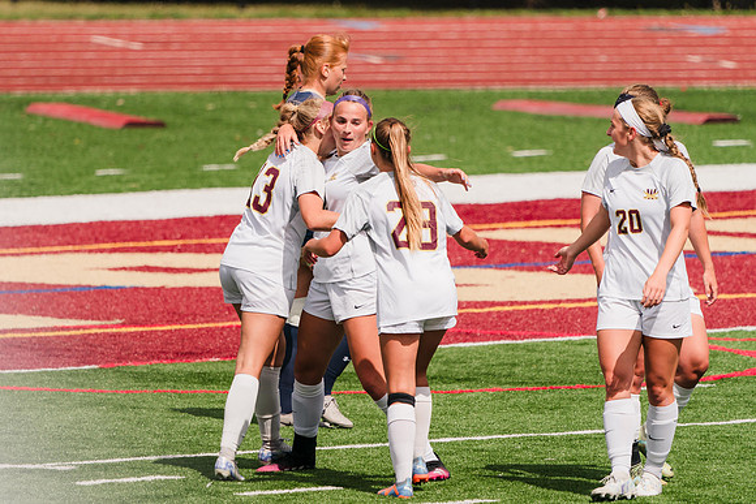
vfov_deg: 1.9
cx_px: 297
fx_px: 15312
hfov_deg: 2.8
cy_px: 198
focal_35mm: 729
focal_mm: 600
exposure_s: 1/1600
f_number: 6.3
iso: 160
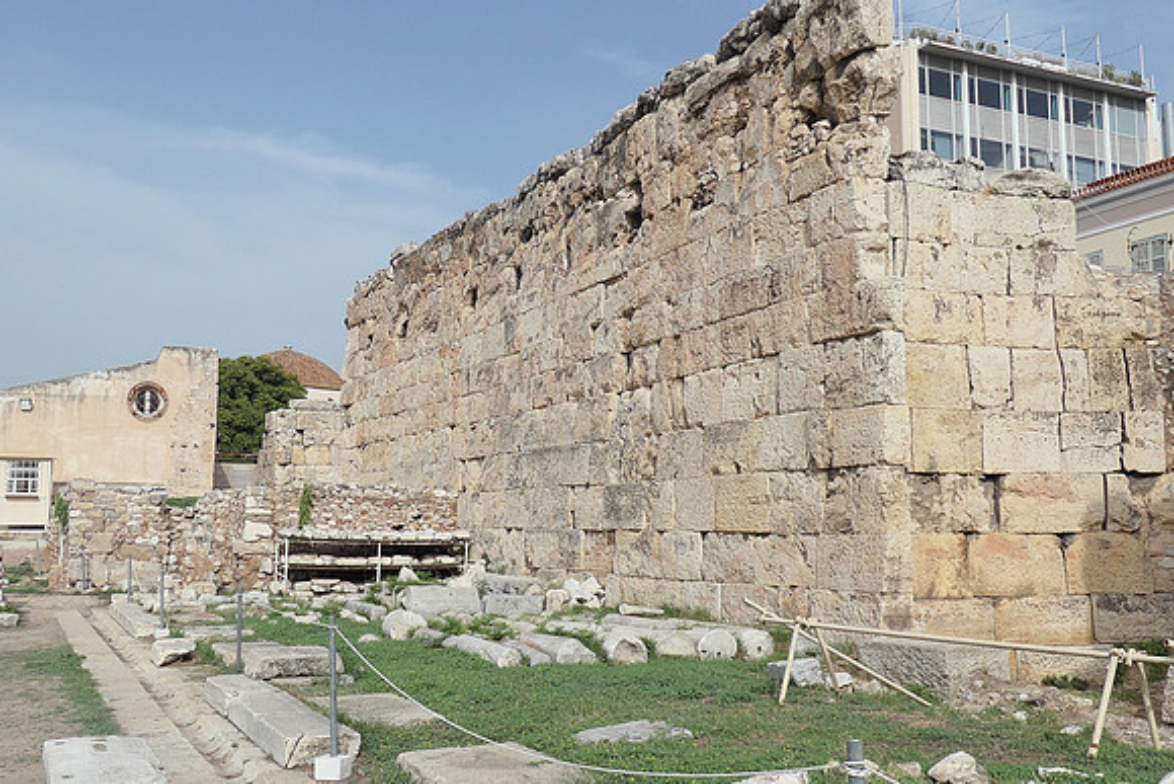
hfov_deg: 53.1
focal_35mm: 36
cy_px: 392
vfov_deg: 36.9
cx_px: 587
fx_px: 1174
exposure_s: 1/2500
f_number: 3.3
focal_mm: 8.8
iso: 200
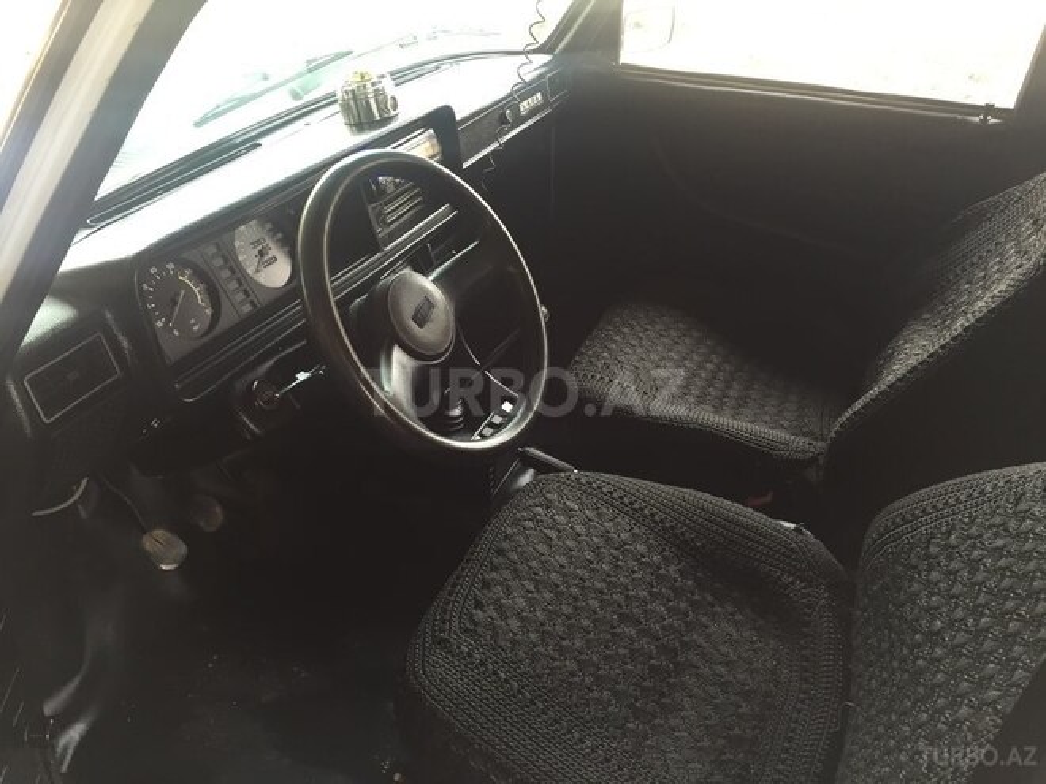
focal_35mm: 29
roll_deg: -1.2
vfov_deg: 48.2
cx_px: 523
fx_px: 876
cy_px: 392
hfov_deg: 61.7
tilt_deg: -31.8
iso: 80
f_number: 2.2
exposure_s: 1/33
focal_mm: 4.15
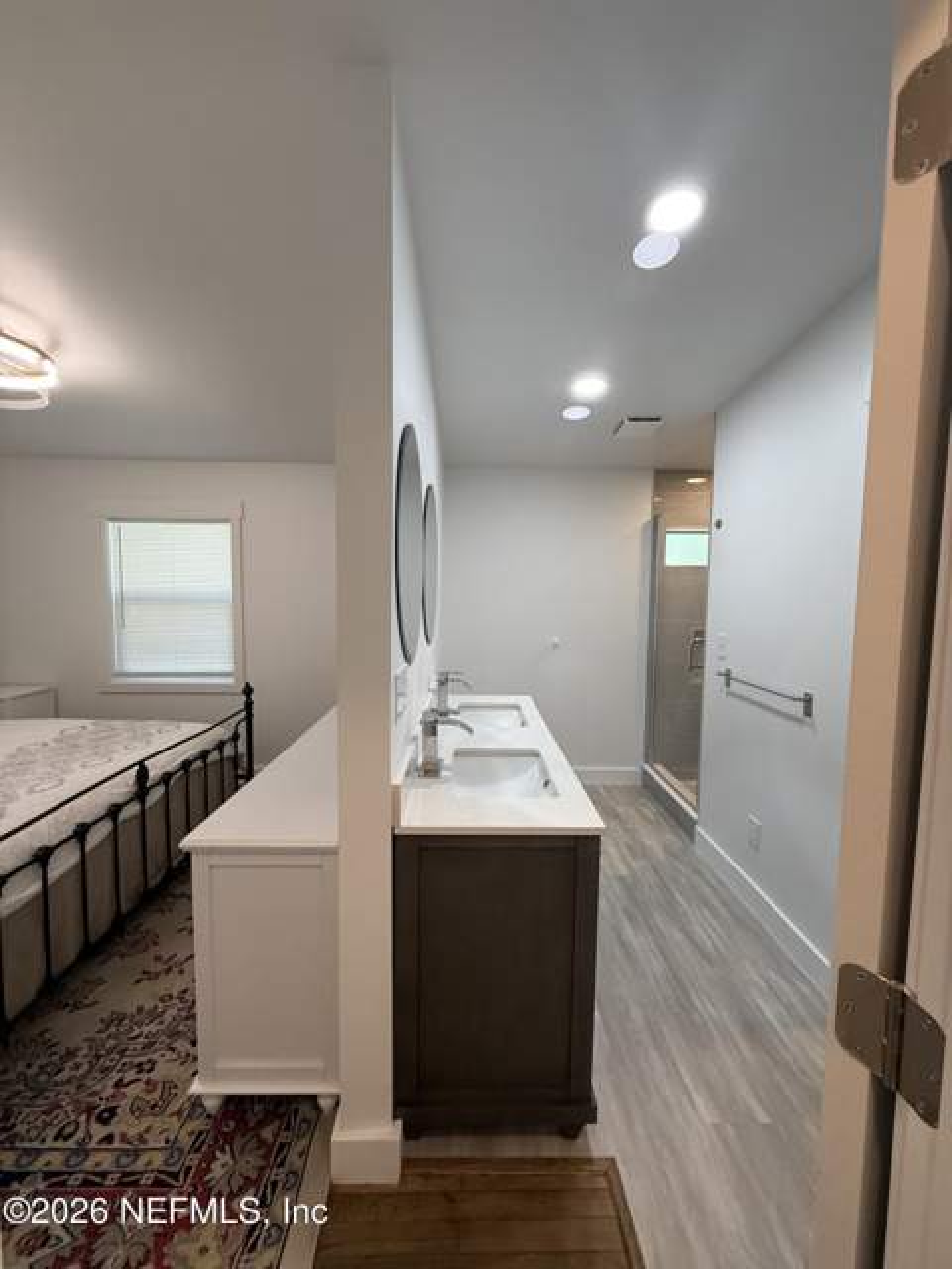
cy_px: 634
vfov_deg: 102.1
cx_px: 476
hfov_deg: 85.7
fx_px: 513
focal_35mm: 14
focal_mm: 2.22
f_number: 2.2
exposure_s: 1/120
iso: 200
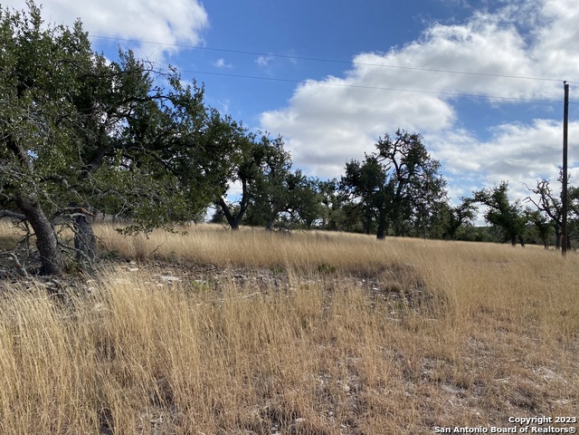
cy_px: 218
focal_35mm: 26
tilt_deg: +2.5
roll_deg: +0.9
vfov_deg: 53.1
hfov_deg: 67.3
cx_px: 290
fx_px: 435
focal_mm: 4.25
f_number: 1.8
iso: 32
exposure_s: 1/3846
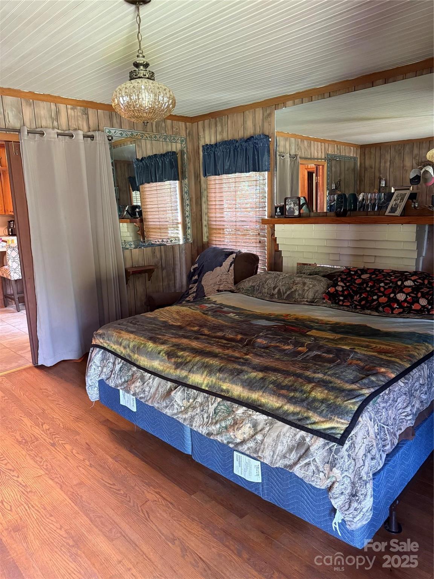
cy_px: 290
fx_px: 401
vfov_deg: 71.6
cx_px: 217
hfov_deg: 56.8
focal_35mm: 24
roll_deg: +1.0
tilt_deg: -11.0
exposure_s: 1/40
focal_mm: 6.76
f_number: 1.78
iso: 640
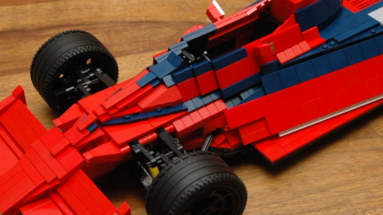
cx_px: 249
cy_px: 80
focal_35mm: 92
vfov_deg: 13.1
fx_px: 934
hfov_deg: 23.1
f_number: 5.6
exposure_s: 1/60
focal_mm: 31
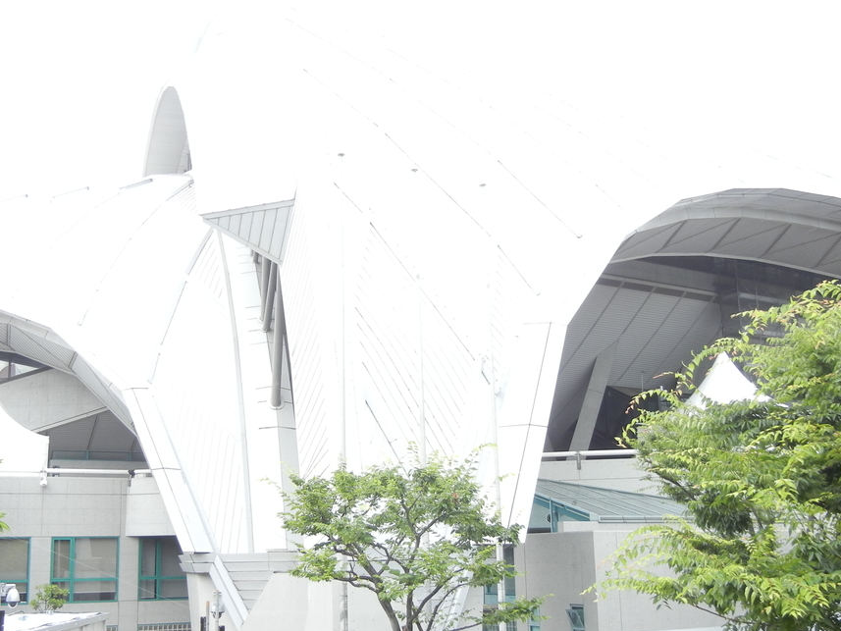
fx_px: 1021
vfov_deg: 34.3
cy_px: 377
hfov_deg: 44.6
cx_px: 345
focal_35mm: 42
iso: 160
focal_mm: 5.4
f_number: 3.5
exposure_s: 1/293
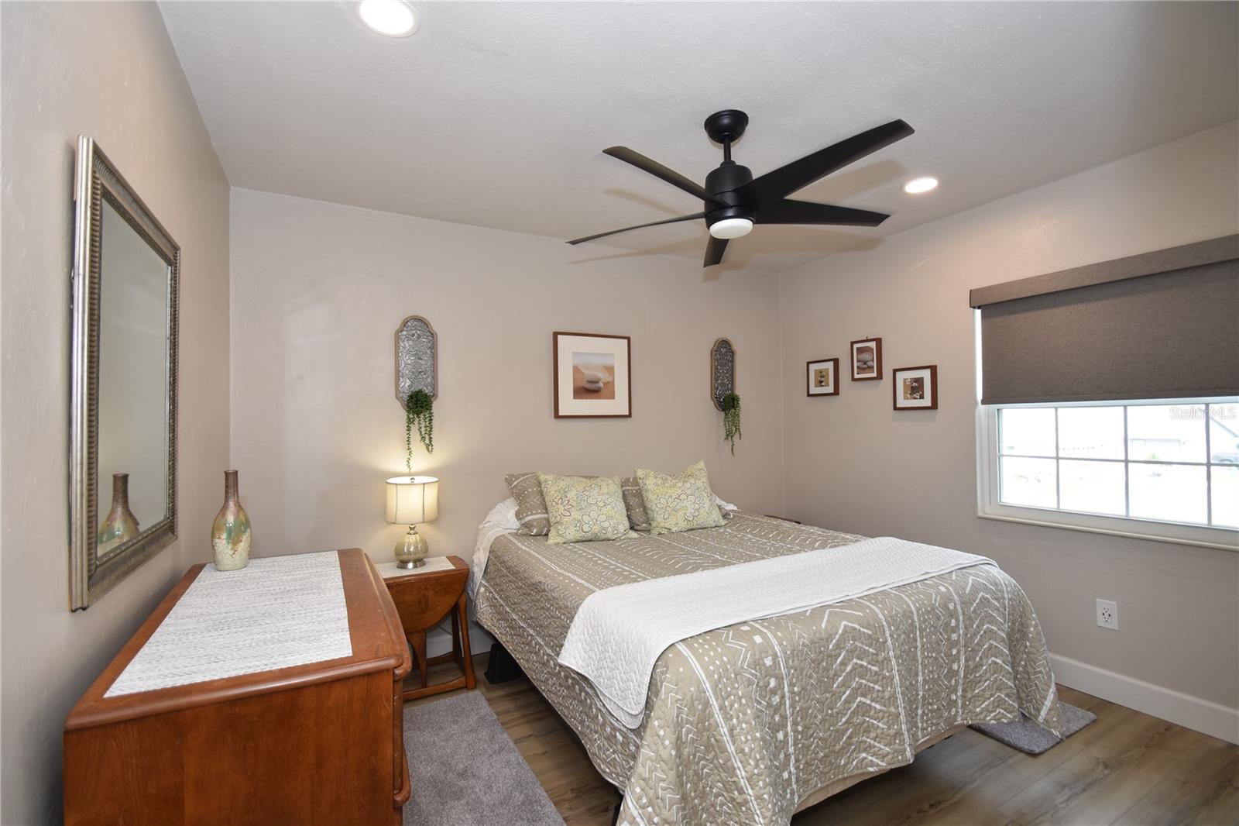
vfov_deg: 77.3
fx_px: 516
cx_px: 620
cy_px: 413
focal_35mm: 15
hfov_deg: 100.4
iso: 200
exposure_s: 1/60
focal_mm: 10
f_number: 4
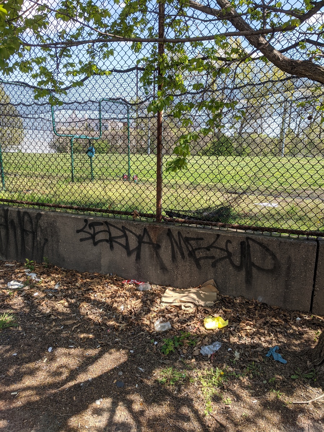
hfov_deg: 53.1
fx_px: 324
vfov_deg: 67.3
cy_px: 216
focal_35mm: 26
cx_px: 162
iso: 49
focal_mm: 4.67
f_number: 2
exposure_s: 1/674
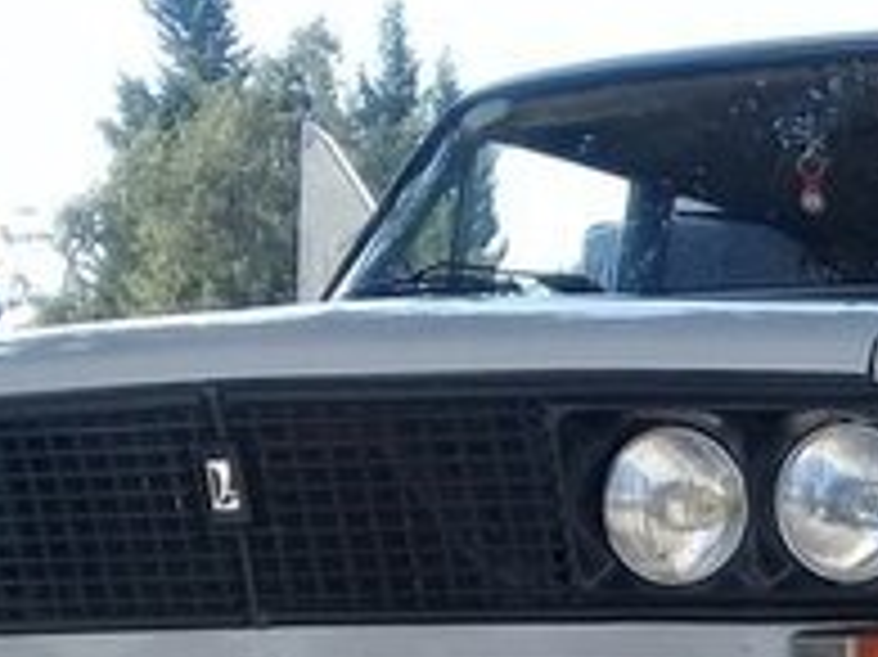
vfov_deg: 13.6
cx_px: 1387
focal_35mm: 105
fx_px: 2662
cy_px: 835
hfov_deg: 16.7
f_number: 2.2
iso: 50
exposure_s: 1/344
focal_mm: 3.3
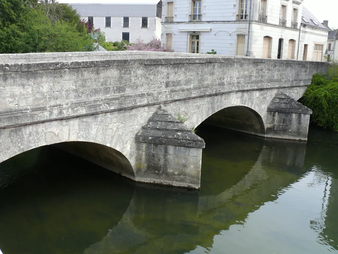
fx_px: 342
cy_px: 127
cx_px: 169
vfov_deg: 40.7
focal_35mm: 35
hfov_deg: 52.6
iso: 100
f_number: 4.5
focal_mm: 7.4
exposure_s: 1/250
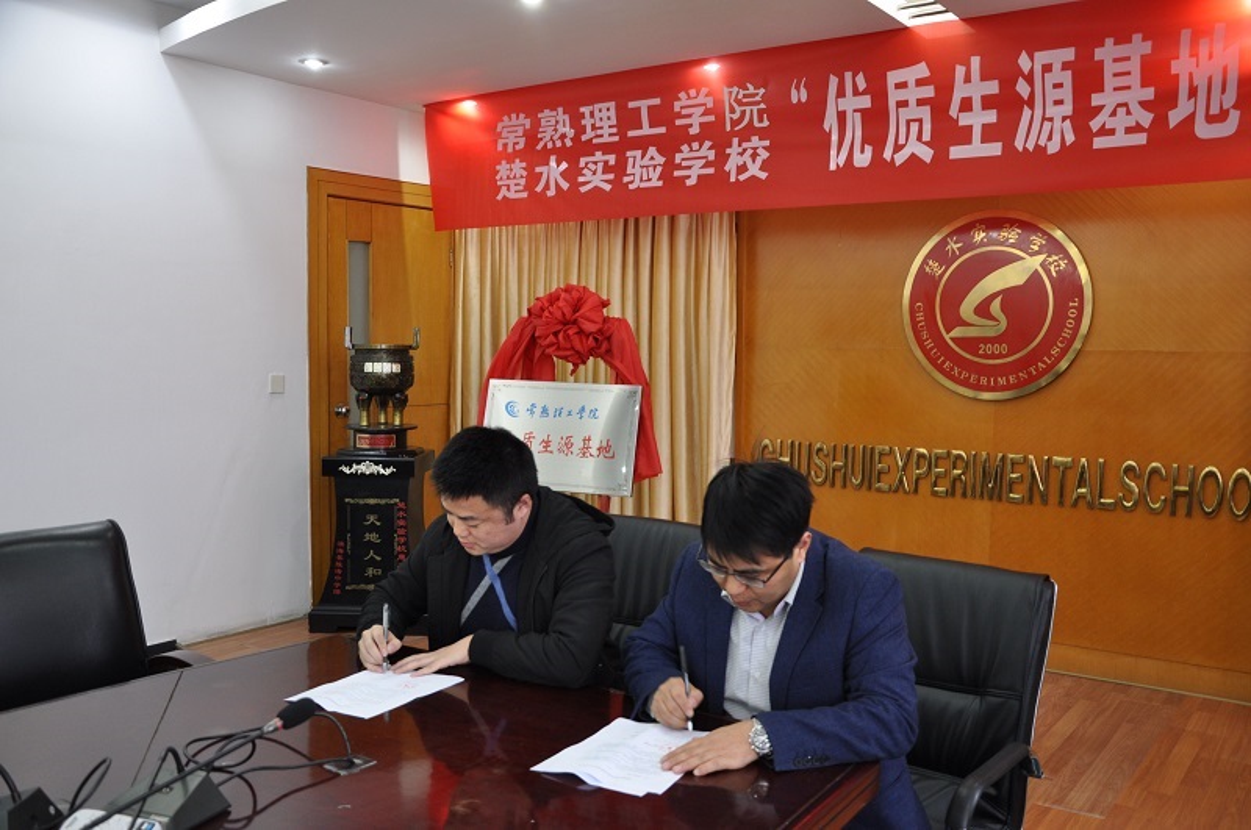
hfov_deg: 59.6
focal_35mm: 32
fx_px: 1093
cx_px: 626
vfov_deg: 41.6
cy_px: 415
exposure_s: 1/15
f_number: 4
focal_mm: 21
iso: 450
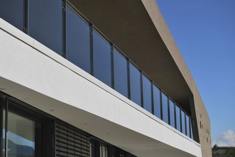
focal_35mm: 82
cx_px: 118
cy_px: 78
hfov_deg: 24.6
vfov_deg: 16.6
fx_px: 539
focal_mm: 55
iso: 100
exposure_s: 1/320
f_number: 9
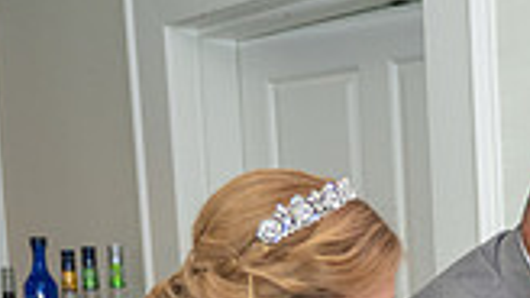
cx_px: 643
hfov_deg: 17.0
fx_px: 1685
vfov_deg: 9.6
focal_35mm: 120
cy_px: 517
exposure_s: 1/100
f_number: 2.8
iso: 800
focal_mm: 29
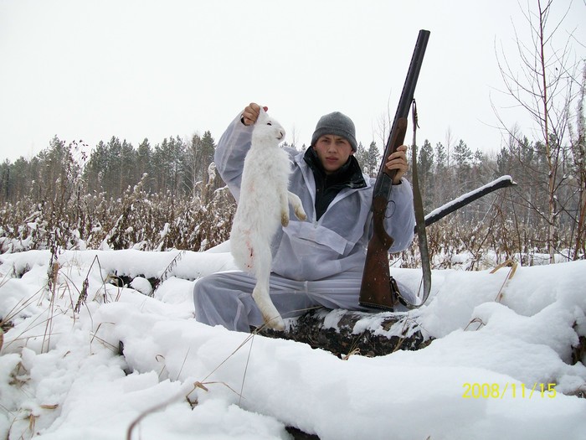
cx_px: 293
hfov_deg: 51.4
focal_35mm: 36
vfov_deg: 39.7
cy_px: 220
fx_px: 609
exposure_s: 1/250
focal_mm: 6
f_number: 2.7
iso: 64
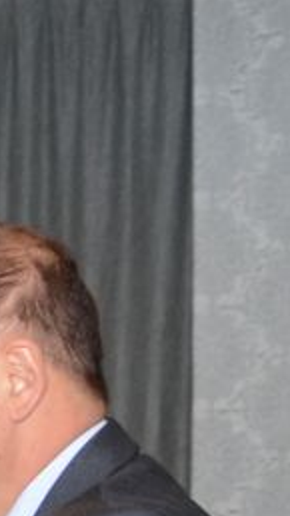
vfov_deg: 11.4
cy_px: 849
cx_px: -754
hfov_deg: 6.0
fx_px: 2446
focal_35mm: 179
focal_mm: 21
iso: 640
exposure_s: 1/250
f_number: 5
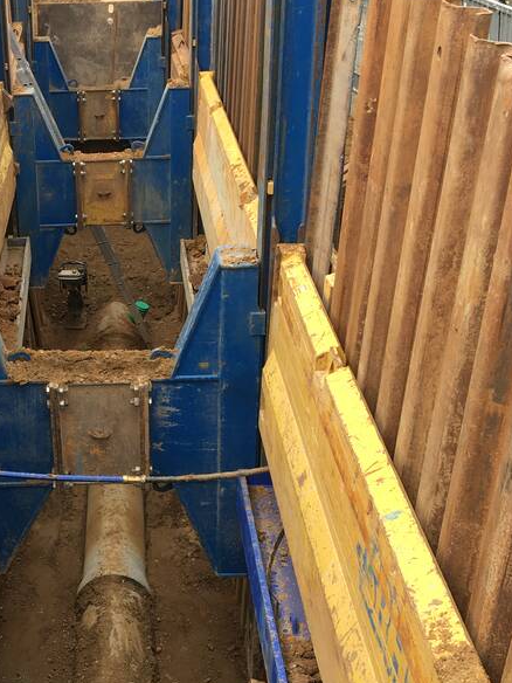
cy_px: 404
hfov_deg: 26.7
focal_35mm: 53
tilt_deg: -27.9
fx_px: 1045
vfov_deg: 36.1
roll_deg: +1.4
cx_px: 68
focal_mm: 4.15
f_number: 2.2
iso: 25
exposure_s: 1/295
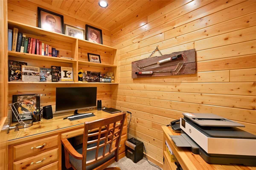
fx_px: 114
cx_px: 128
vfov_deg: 73.7
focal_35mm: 16
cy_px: 85
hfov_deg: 96.7
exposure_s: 1/6
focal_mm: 16
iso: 400
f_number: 5.6
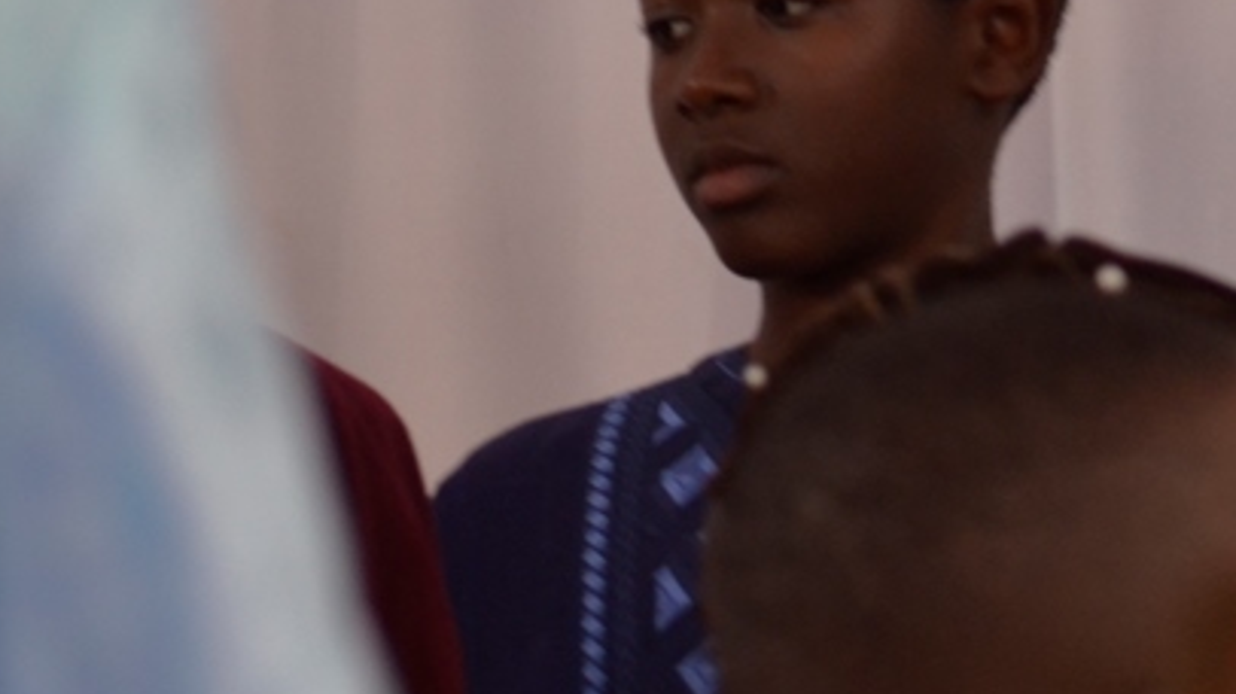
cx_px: 1072
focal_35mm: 483
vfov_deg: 2.5
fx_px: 15823
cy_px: -6
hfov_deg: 4.5
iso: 640
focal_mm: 122
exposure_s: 1/50
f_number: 4.2
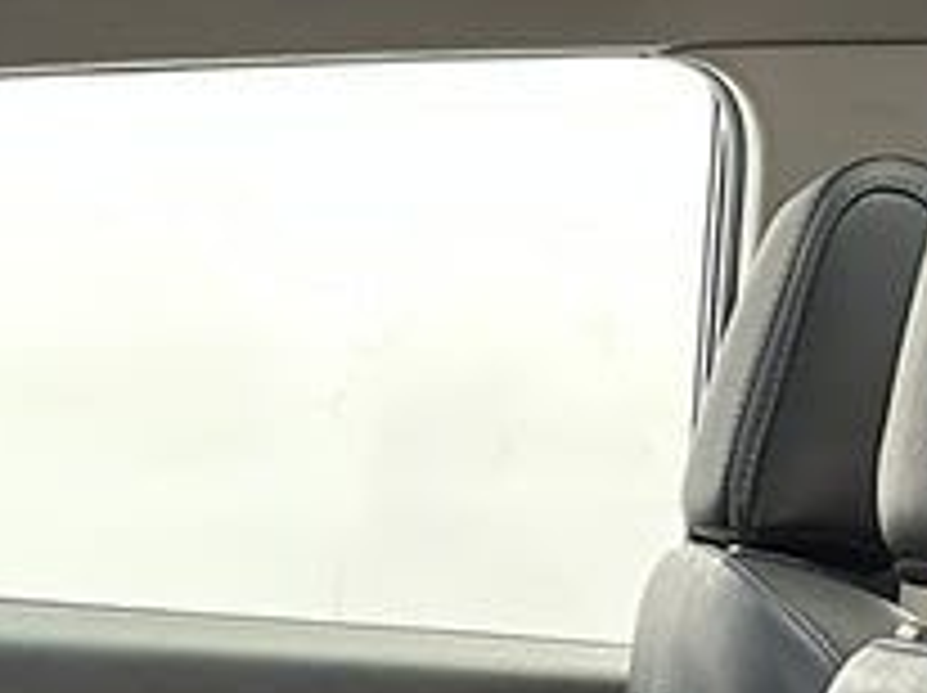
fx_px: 2809
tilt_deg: -18.1
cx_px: -220
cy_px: 1505
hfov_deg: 17.7
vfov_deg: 12.1
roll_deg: -0.6
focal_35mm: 105
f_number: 1.78
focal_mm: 6.86
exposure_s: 1/33
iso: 800
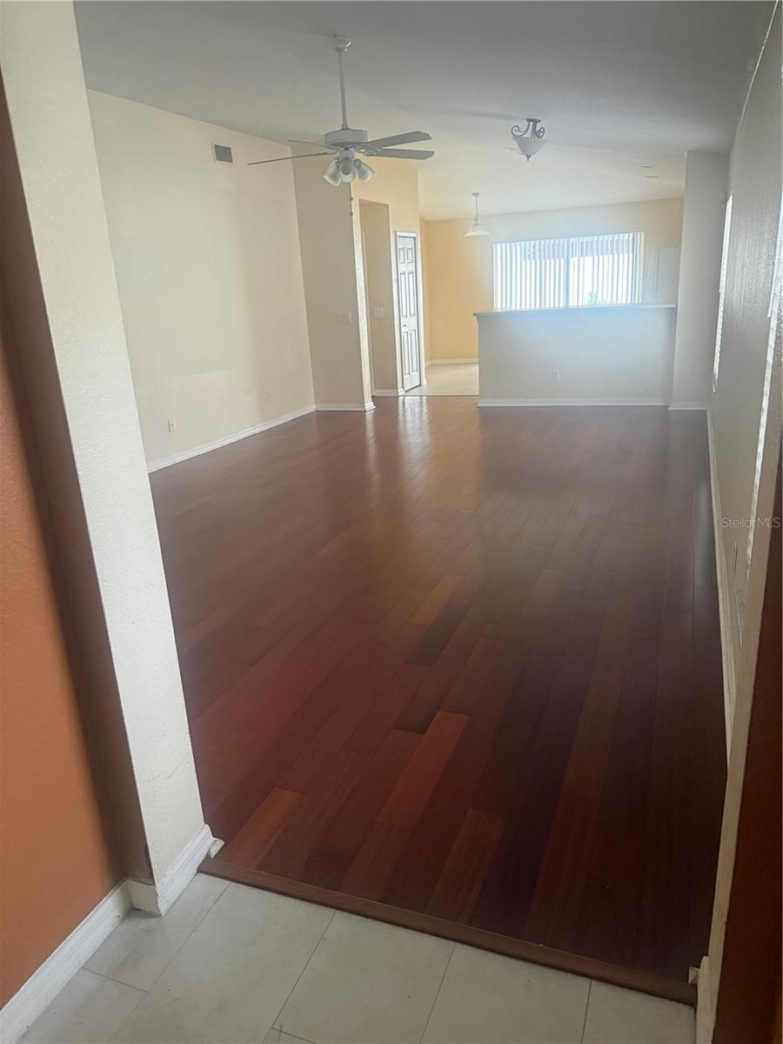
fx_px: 724
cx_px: 392
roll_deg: +2.2
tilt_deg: -18.1
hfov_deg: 56.8
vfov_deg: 71.6
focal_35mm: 24
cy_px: 522
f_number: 1.78
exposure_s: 1/60
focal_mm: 6.76
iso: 500
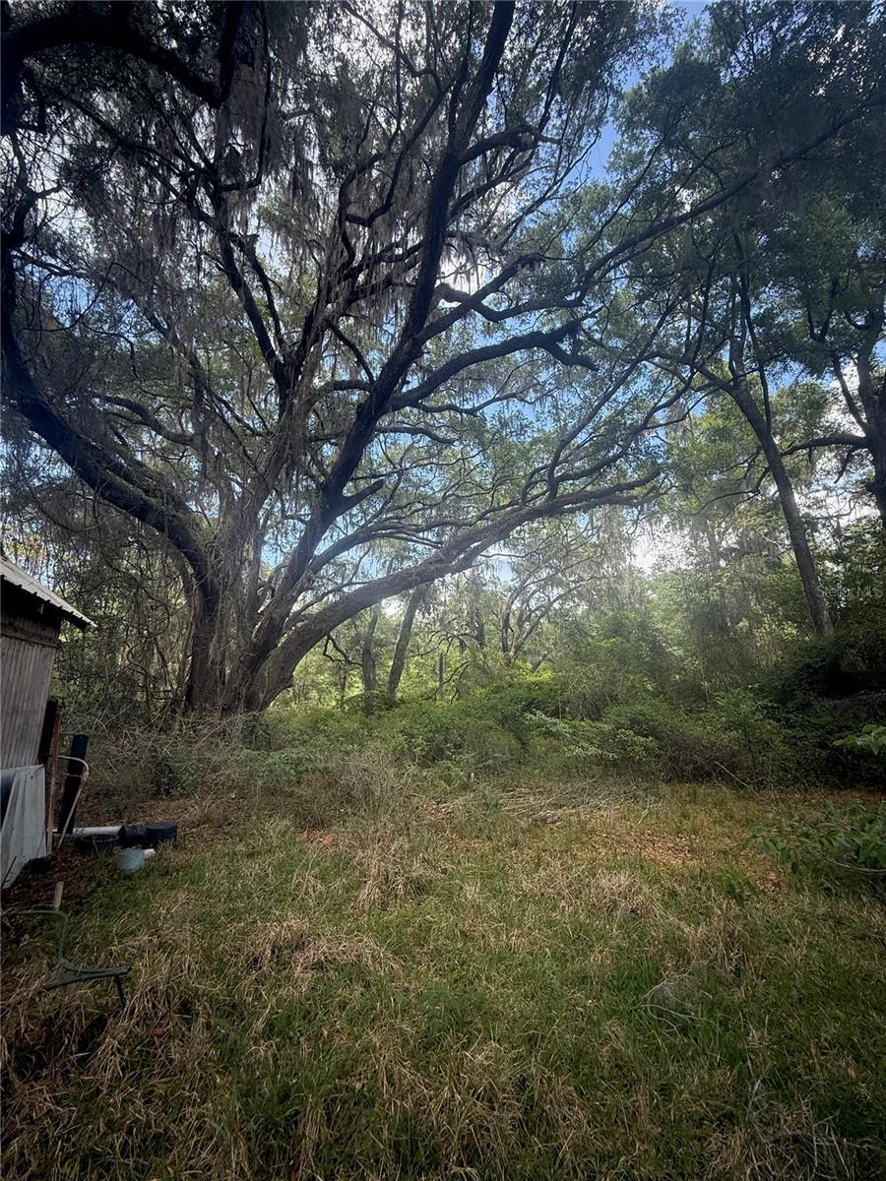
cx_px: 443
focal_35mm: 14
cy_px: 590
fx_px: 478
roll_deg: -1.1
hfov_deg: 85.7
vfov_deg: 102.1
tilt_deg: +13.1
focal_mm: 2.22
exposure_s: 1/289
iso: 64
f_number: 2.2
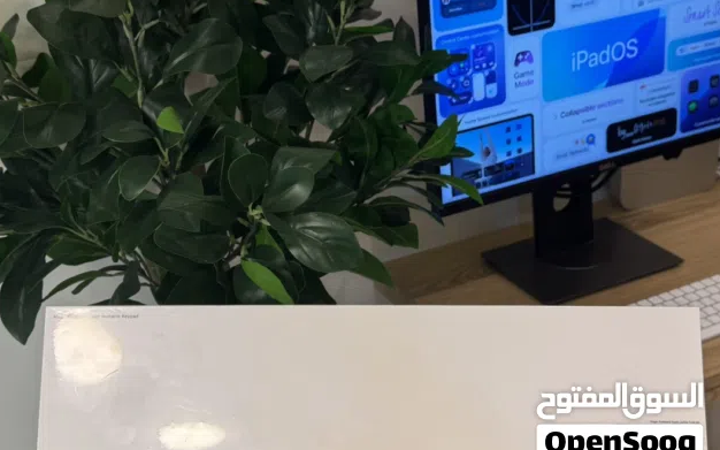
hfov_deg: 70.4
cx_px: 363
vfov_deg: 47.6
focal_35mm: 26
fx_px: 510
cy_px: 216
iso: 50
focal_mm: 6.76
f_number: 1.78
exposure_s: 1/100
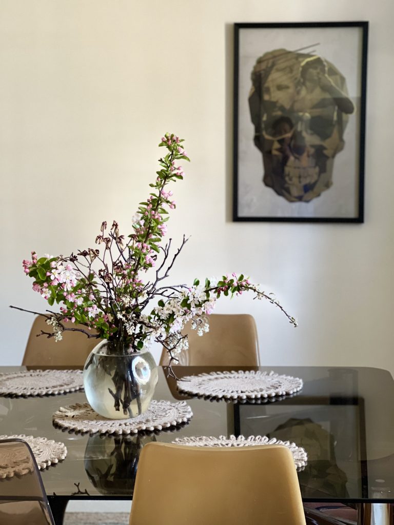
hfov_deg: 19.1
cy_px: 262
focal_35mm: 77
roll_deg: +1.0
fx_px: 1169
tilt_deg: -4.9
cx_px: 197
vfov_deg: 25.3
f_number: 2.8
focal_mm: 9
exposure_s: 1/31
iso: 400
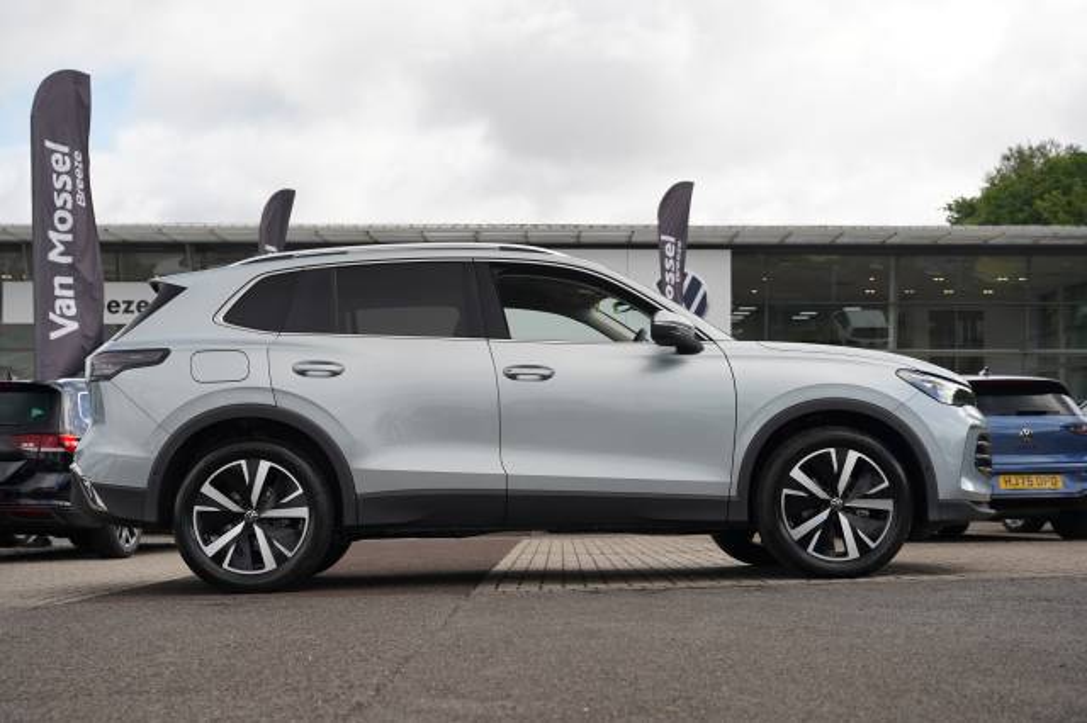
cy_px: 362
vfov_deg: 27.2
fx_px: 1494
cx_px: 544
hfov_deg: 40.0
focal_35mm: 50
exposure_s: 1/250
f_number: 4.5
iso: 100
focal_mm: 49.5
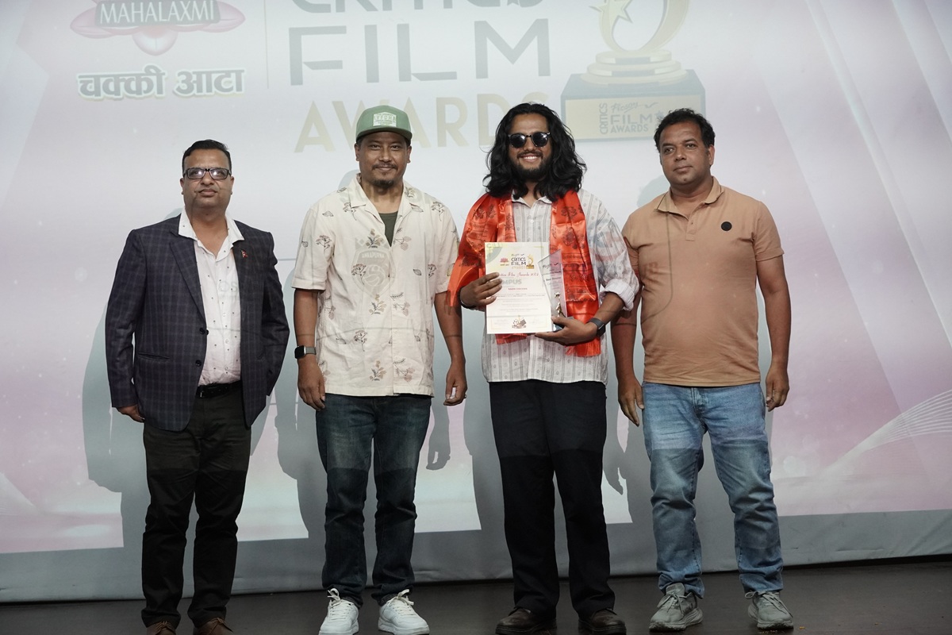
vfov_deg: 15.4
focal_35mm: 88
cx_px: 476
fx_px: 2340
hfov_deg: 23.0
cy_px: 318
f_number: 5.6
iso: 2500
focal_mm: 59
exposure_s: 1/160
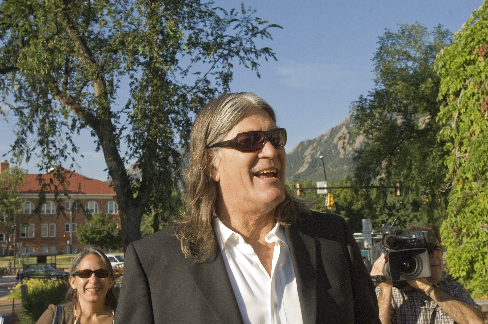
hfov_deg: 37.9
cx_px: 244
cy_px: 162
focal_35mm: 52
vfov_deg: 25.7
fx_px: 711
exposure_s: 1/320
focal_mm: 35
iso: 400
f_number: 9.5
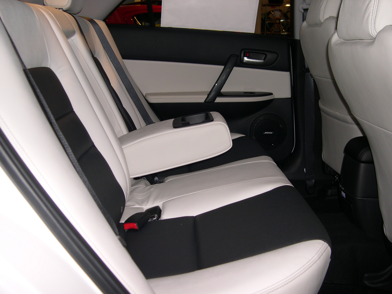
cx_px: 196
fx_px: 430
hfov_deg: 49.0
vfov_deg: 37.7
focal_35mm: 38
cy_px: 147
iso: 100
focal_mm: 8
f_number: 2.8
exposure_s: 1/60
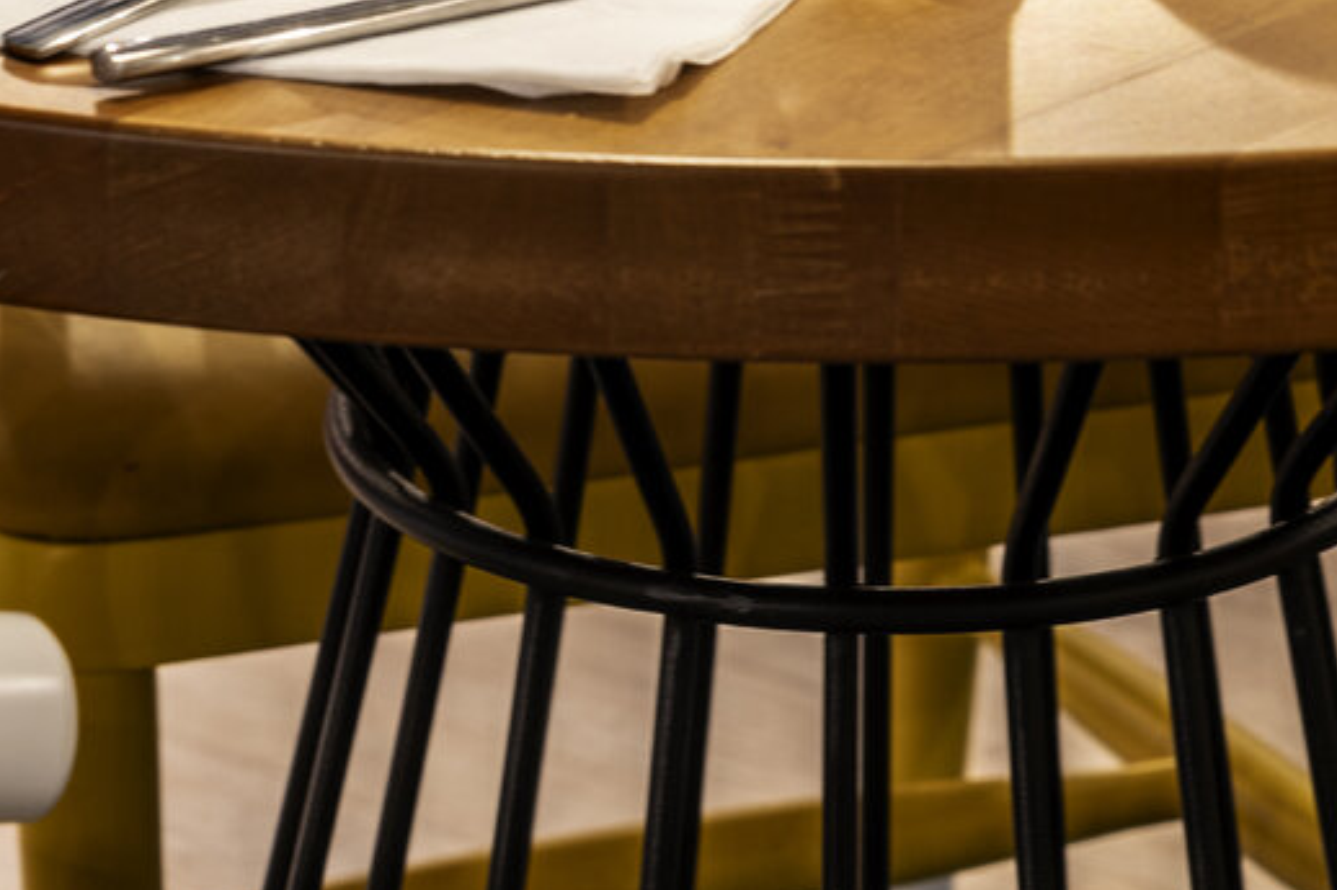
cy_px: -531
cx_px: 924
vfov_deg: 5.3
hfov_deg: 8.0
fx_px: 9541
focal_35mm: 257
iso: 50
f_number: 5.6
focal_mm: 65
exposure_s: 1/1.25
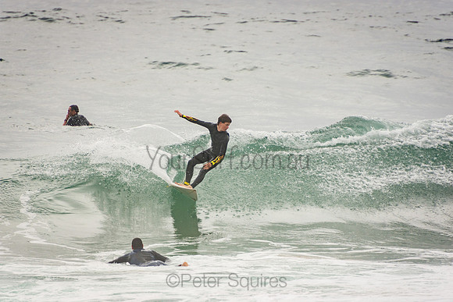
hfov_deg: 3.4
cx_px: 226
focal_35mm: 600
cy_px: 151
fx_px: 7551
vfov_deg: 2.3
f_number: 5.6
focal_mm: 400
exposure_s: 1/1250
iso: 250
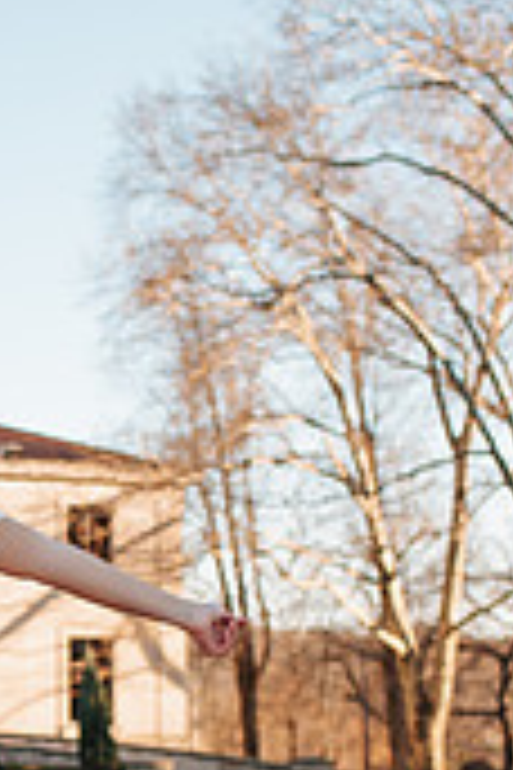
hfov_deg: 14.3
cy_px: 635
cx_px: -130
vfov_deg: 21.8
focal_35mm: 92
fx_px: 1966
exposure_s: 1/1000
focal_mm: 35
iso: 140
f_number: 2.8
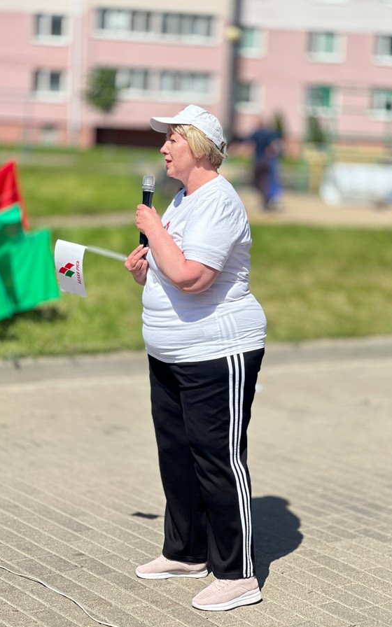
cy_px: 314
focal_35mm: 82
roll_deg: -3.4
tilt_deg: -6.5
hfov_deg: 15.9
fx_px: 1402
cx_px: 212
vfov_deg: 25.2
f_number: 2.8
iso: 32
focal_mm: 9
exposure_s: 1/481
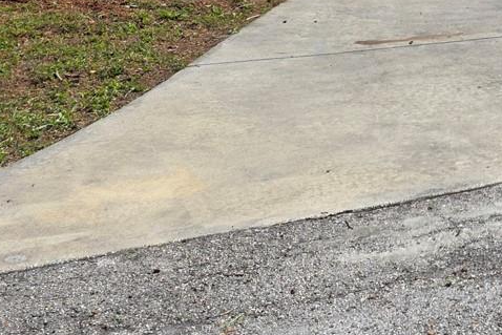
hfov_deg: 22.5
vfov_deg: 15.9
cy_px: -135
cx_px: 664
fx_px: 1116
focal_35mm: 80
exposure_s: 1/5778
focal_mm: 6.3
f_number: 1.7
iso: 80
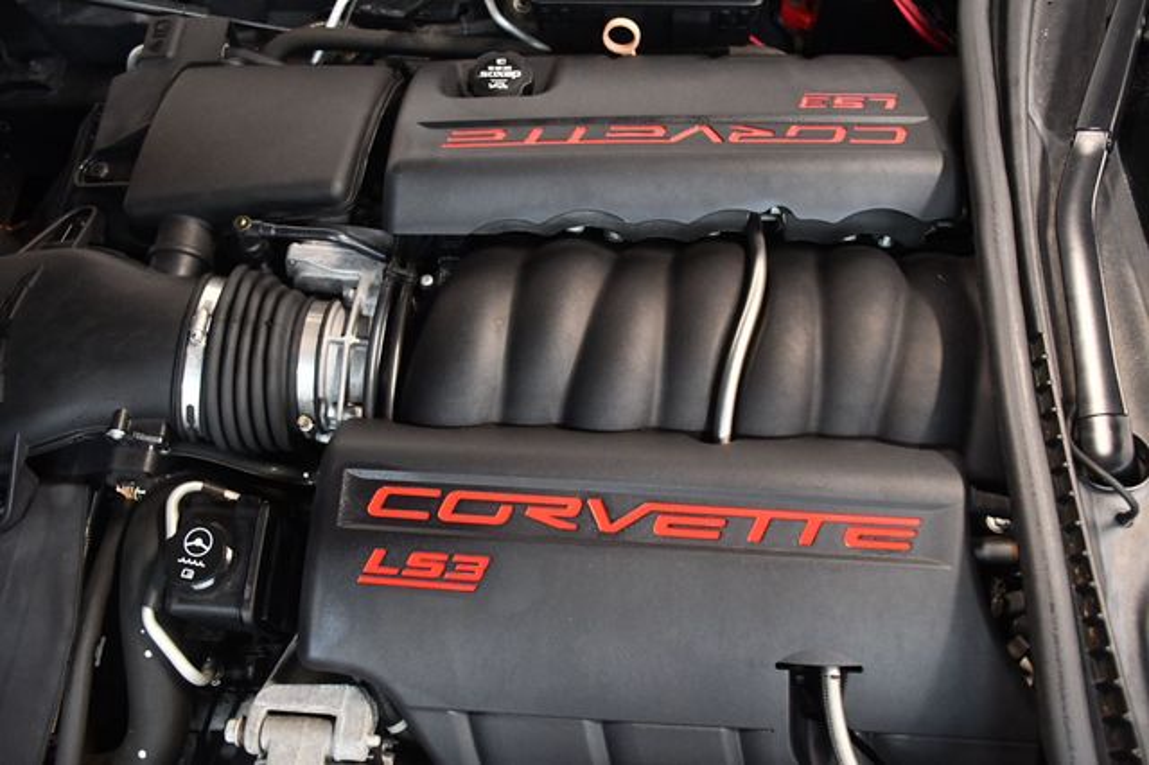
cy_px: 382
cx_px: 574
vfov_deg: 43.6
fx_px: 957
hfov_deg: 62.0
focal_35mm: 30
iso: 4000
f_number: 3.5
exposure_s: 1/60
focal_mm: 20
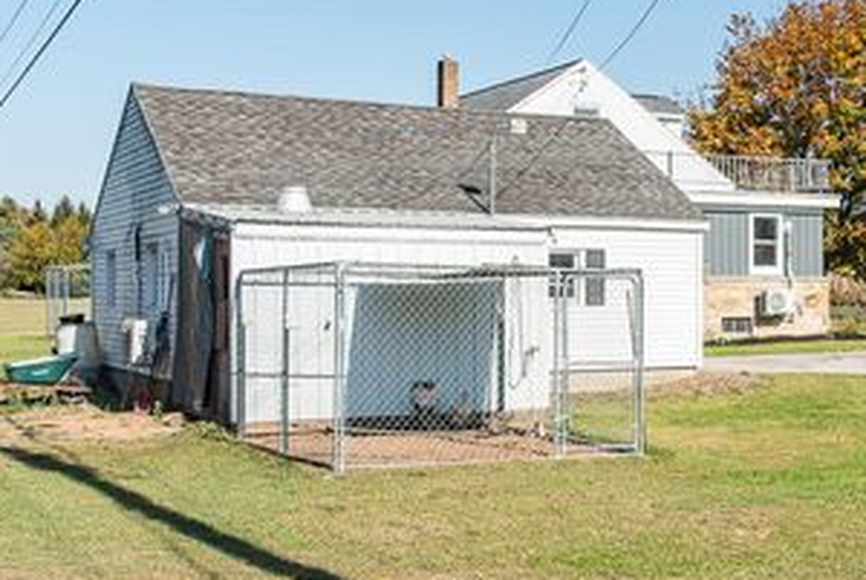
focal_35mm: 58
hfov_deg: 33.8
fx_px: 1397
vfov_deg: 23.5
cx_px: 633
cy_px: 295
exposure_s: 1/640
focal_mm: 34
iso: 400
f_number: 8
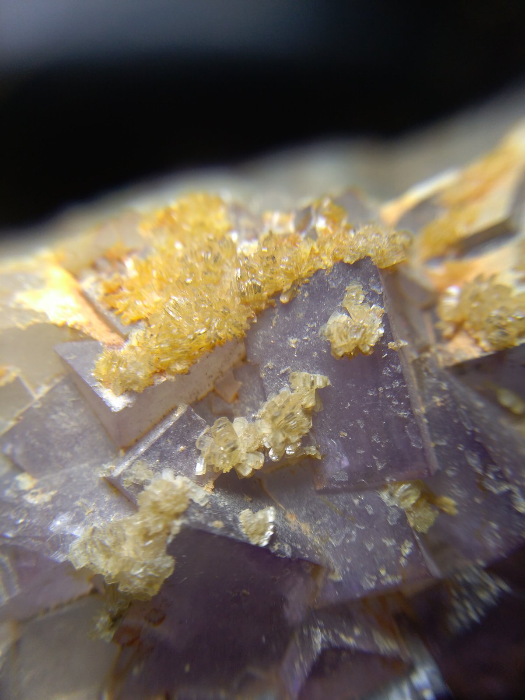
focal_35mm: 26
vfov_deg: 67.3
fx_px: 526
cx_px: 262
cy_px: 350
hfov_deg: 53.1
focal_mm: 3.54
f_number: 2
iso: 127
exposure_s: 1/100
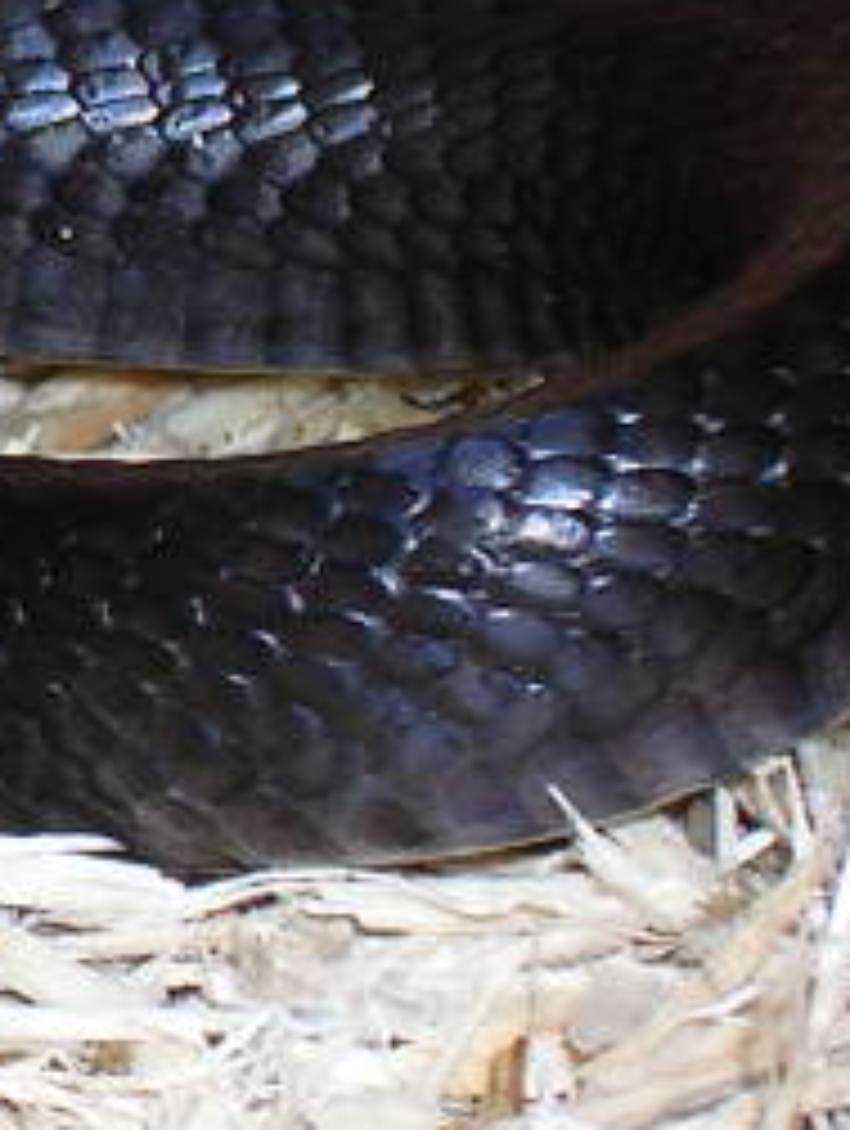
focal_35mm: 448
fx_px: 14630
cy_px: 126
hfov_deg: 3.3
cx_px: -1075
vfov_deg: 4.4
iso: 50
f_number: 4.8
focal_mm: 16.7
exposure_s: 1/60.1
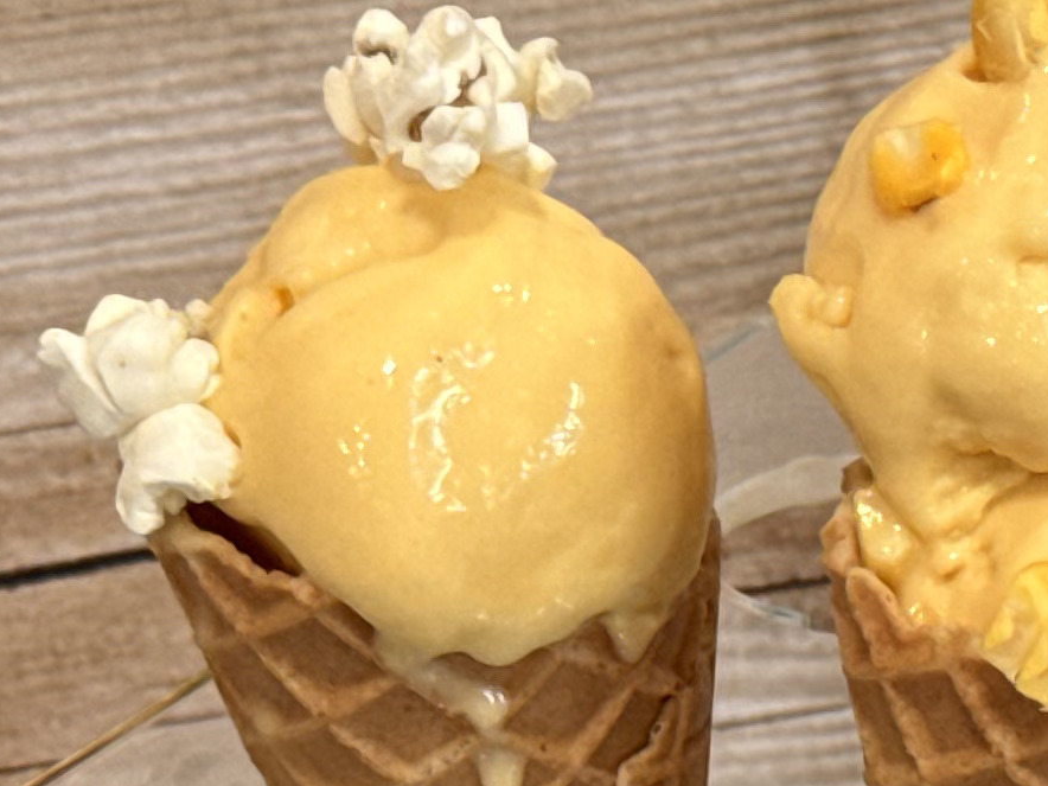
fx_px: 6630
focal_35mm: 219
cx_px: 1206
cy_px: 939
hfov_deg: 8.9
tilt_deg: -27.0
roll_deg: +0.3
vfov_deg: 6.7
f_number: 1.78
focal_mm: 6.76
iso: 64
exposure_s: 1/50
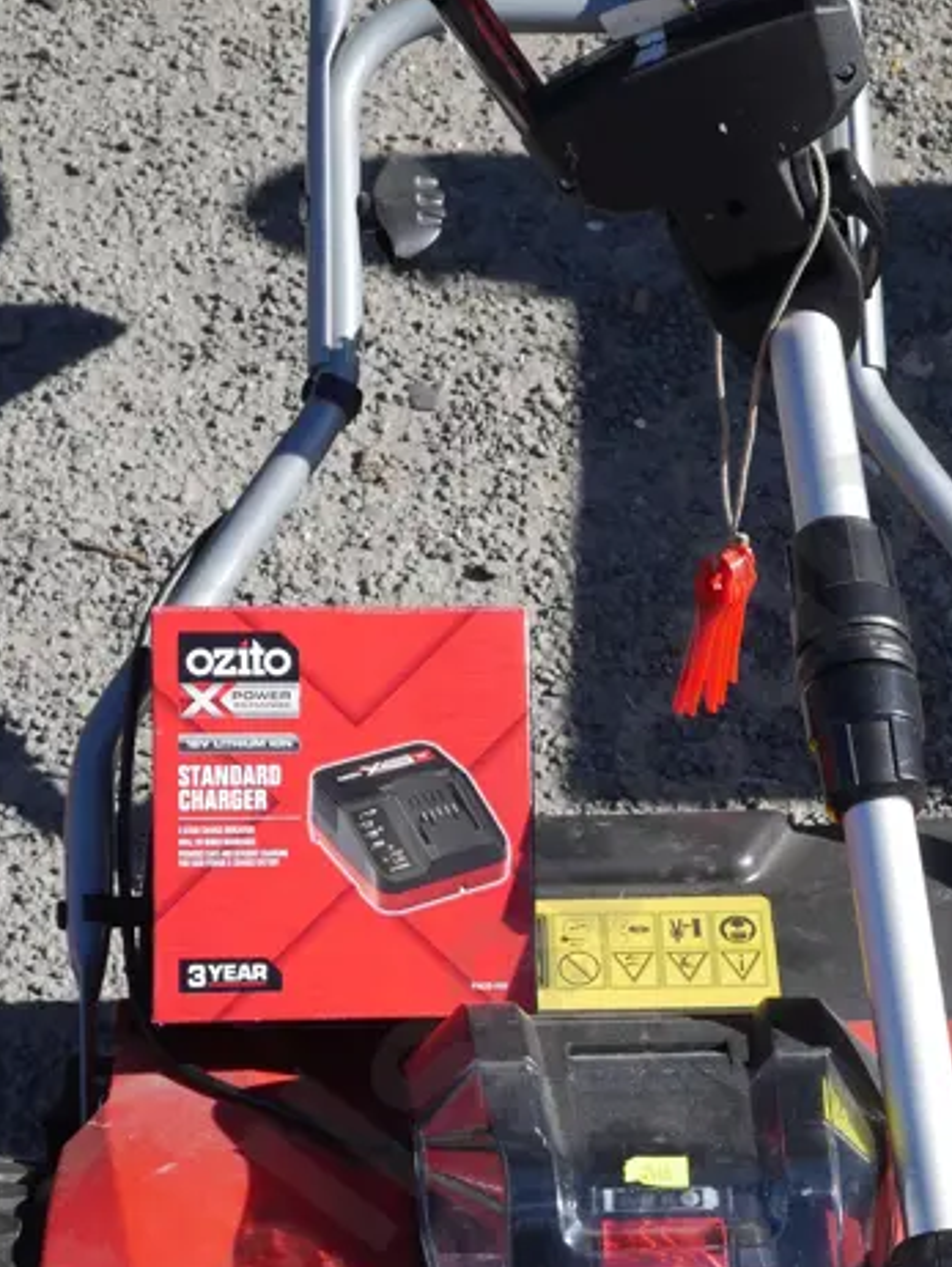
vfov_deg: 27.2
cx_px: 608
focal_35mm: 71
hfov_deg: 20.7
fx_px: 2601
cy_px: 845
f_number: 7.1
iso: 200
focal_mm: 16
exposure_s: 1/400
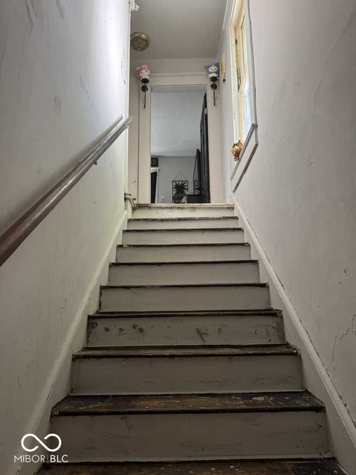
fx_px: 329
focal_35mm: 24
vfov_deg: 71.6
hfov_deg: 56.8
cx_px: 178
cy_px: 238
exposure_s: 1/60
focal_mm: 6.76
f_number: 1.78
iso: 500
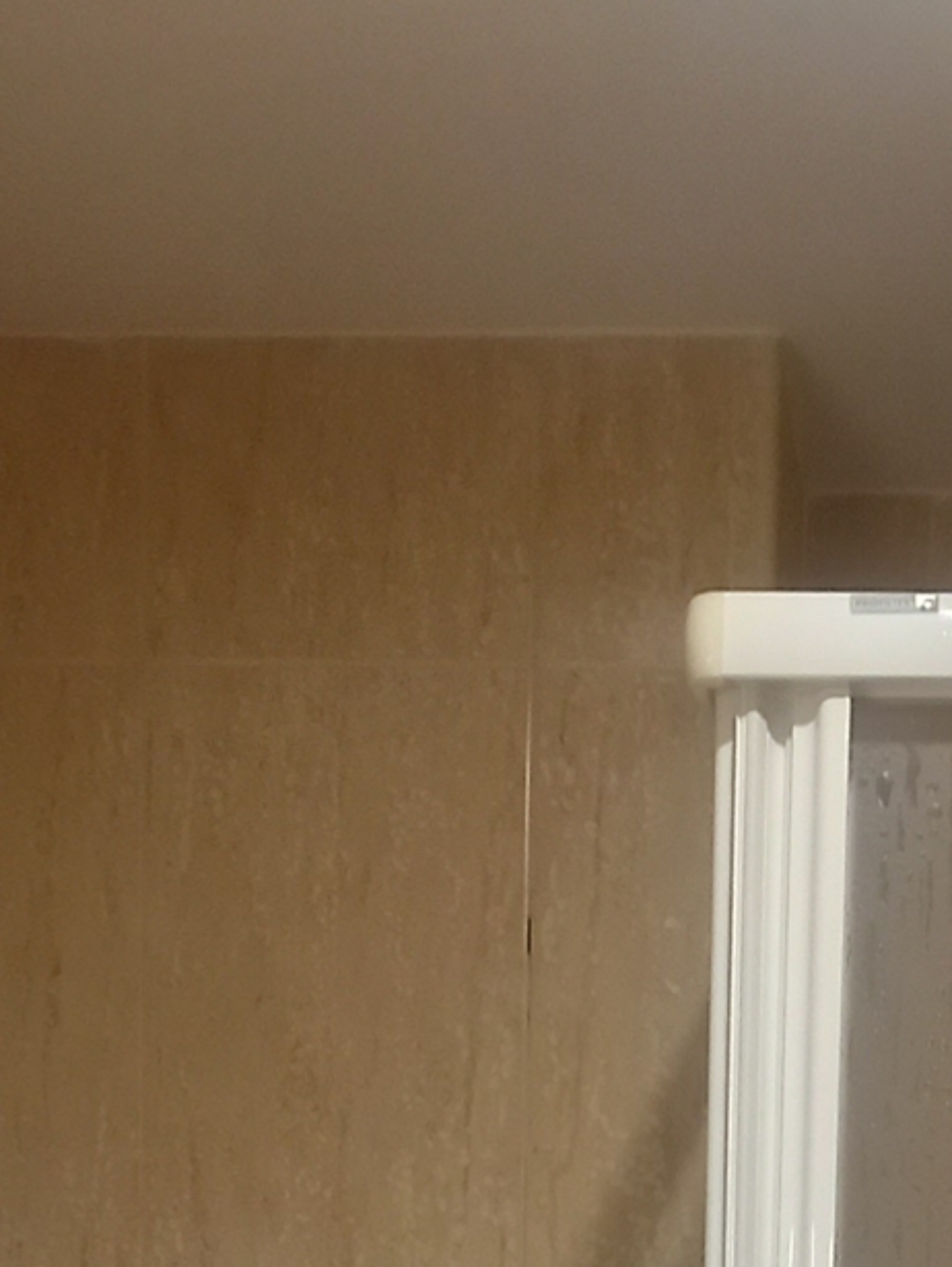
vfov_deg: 15.7
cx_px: 787
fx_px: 3810
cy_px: 2394
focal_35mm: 104
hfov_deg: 14.2
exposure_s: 1/50
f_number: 2
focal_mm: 4.6
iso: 125
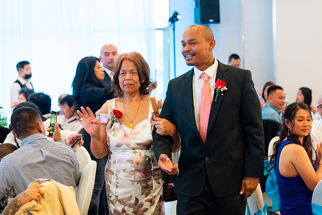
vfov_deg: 19.5
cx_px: 161
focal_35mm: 70
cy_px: 108
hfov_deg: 28.8
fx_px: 626
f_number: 2.8
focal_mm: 70
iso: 800
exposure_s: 1/125
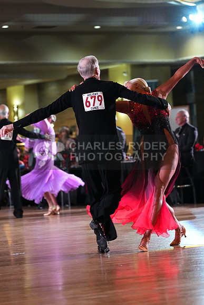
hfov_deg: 8.0
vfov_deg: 12.0
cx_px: 102
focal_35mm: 171
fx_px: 1453
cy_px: 152
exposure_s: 1/400
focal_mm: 171
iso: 6400
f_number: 4.5
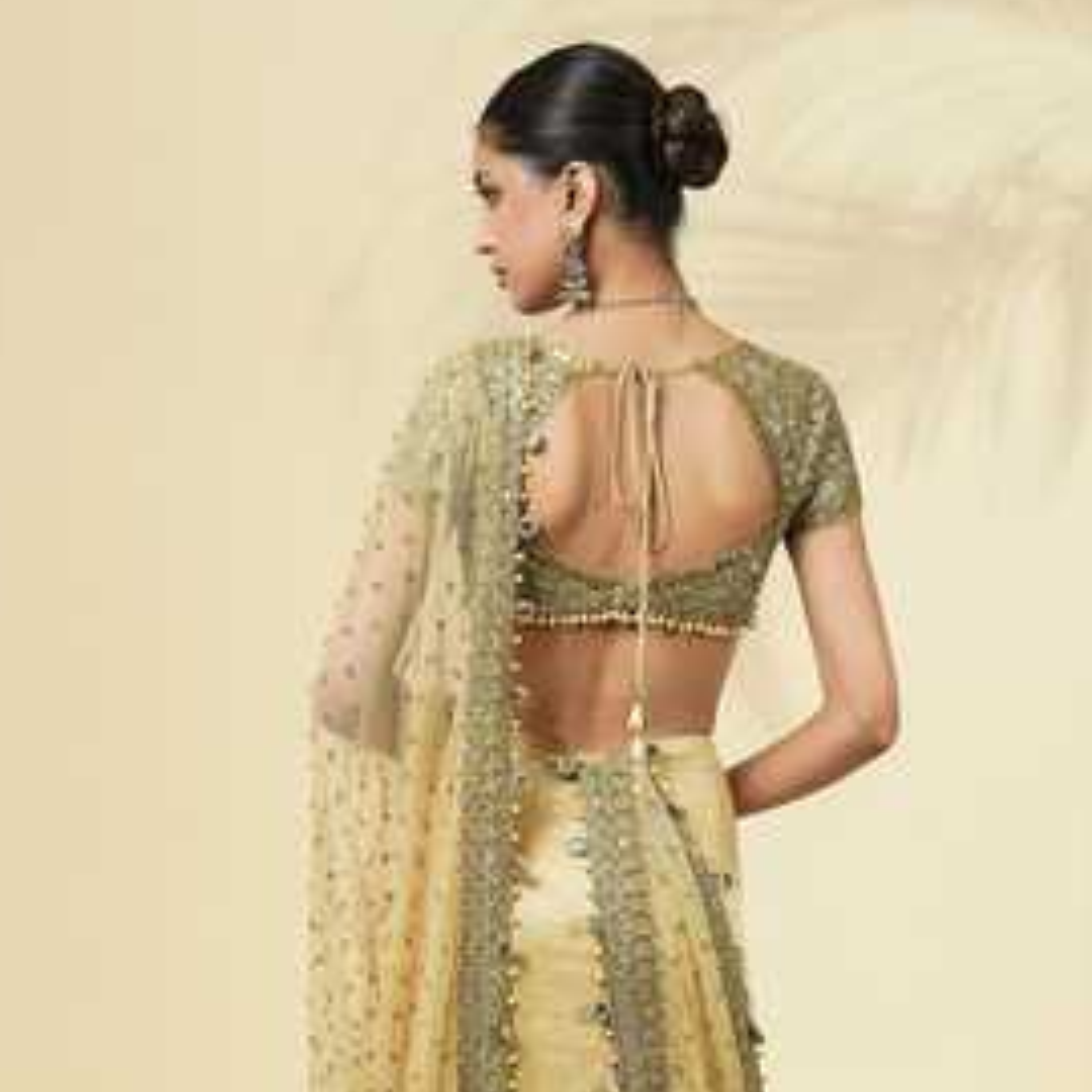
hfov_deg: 16.0
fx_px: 3890
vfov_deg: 15.7
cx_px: 582
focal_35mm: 109
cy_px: 1029
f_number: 8
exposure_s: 1/160
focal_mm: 66
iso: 500
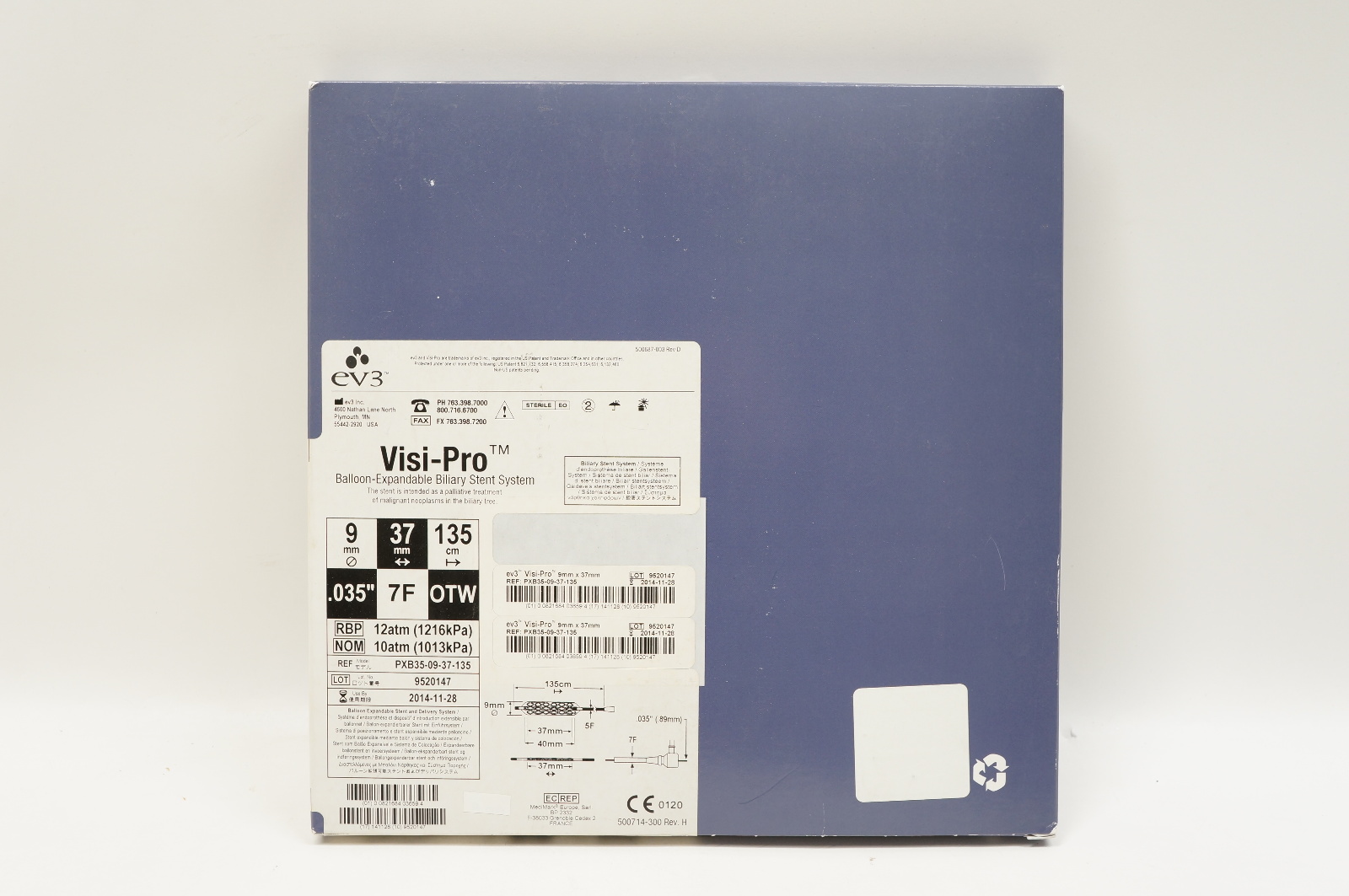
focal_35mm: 36
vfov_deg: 36.8
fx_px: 1347
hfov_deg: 53.2
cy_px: 448
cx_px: 674
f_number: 7.1
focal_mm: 24
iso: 400
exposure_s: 1/30
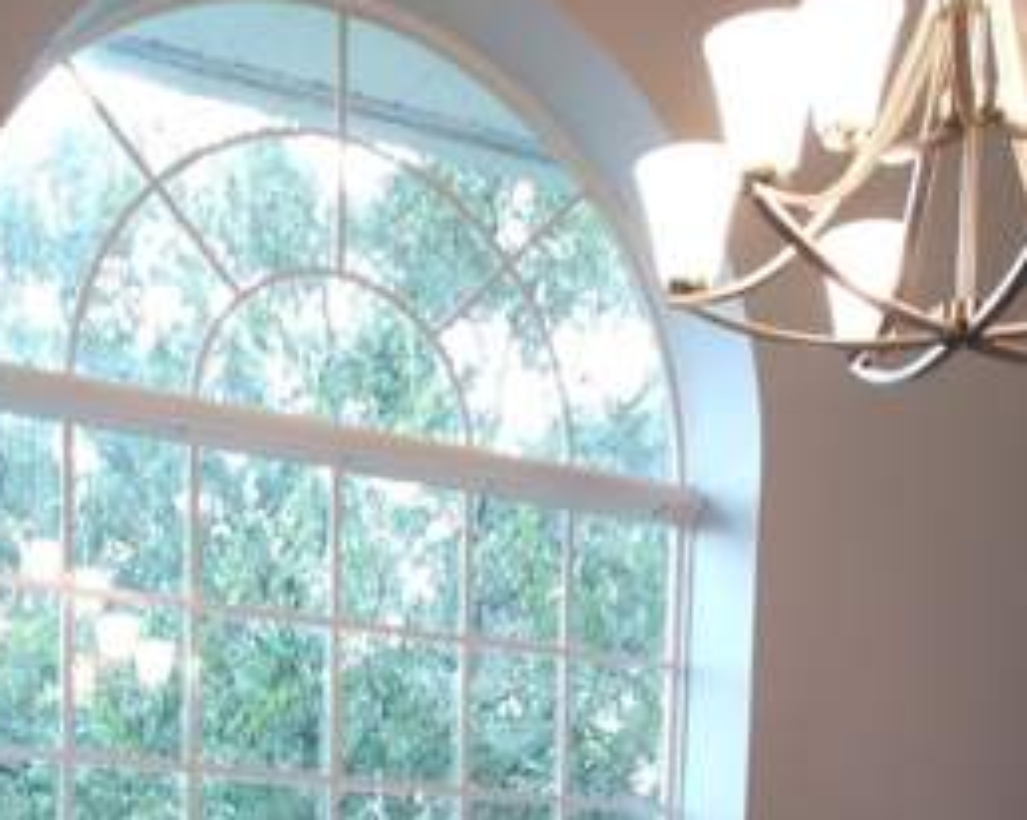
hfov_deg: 29.8
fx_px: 1913
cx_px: 330
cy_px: 1242
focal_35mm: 63
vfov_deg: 20.6
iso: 100
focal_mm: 3.52
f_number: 2.2
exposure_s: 1/40
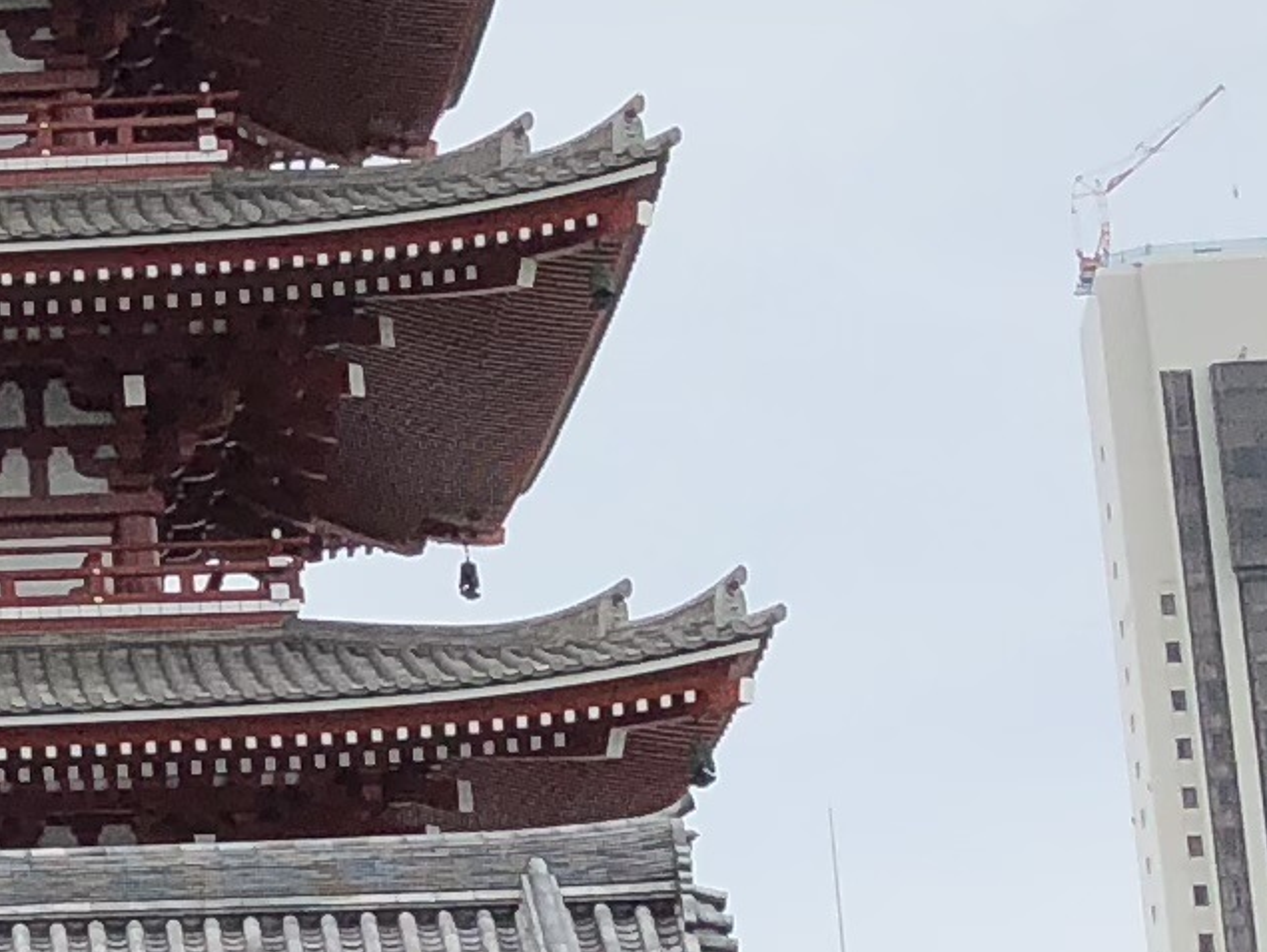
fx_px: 6739
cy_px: -56
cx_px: -914
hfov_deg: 10.2
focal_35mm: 184
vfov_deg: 8.0
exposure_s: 1/1869
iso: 20
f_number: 1.8
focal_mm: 3.99
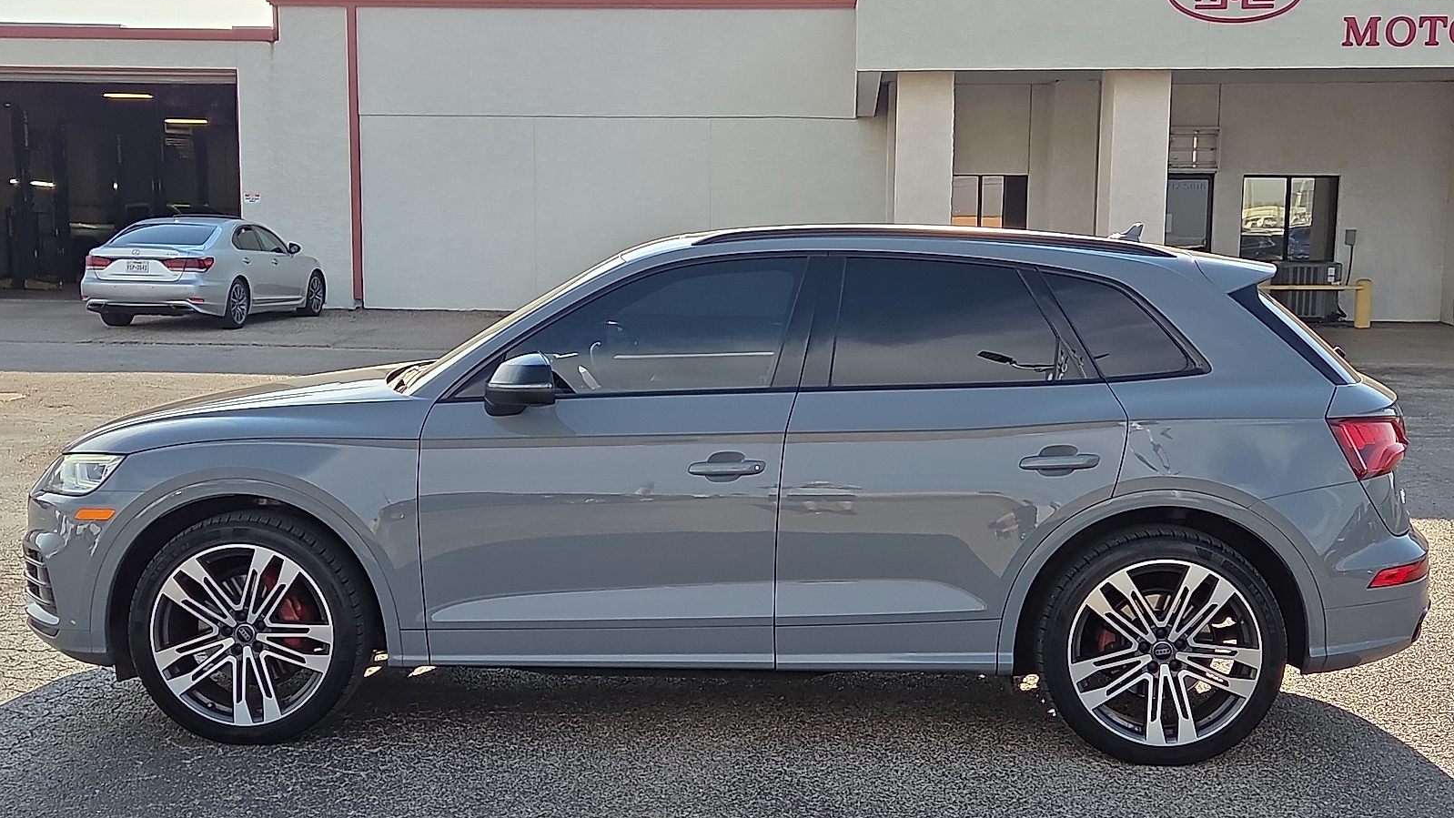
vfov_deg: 24.9
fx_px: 1851
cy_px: 481
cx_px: 727
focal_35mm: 48
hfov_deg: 42.9
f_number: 1.8
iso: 25
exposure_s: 1/1429
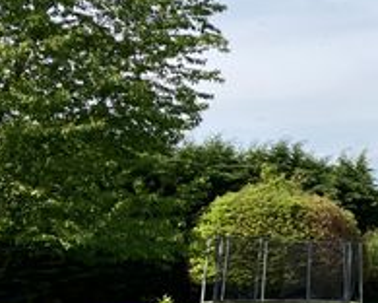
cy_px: 206
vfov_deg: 18.2
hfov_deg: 19.7
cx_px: 572
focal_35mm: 84
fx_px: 940
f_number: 1.8
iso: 20
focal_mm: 3.99
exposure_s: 1/2088
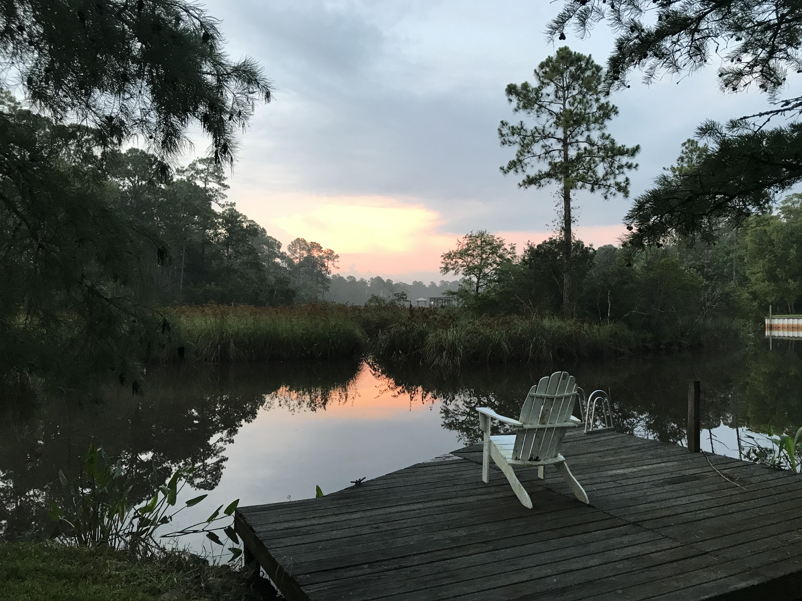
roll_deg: +0.3
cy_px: 300
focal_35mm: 28
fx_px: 649
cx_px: 401
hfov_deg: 63.4
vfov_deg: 49.7
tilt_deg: +1.2
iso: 25
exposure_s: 1/30
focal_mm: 3.99
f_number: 1.8
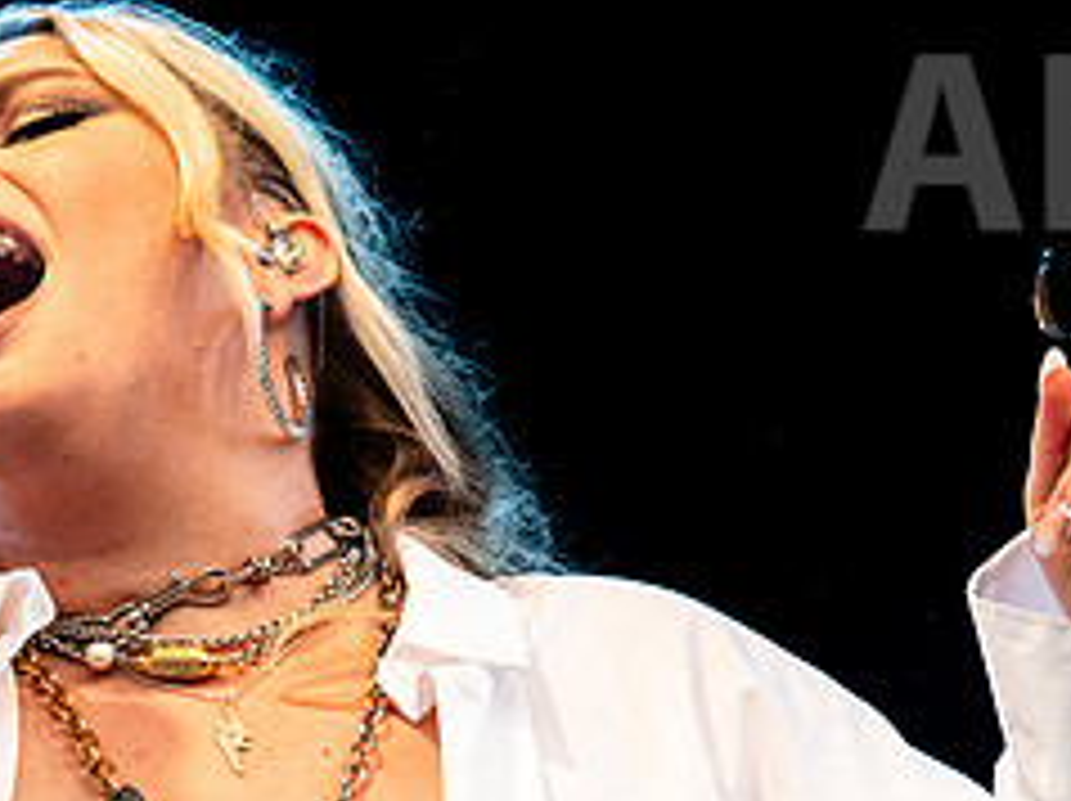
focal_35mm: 299
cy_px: 490
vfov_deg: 5.0
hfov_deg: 6.6
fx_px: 9242
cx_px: 9
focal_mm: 105
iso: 4000
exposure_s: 1/800
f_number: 4.5
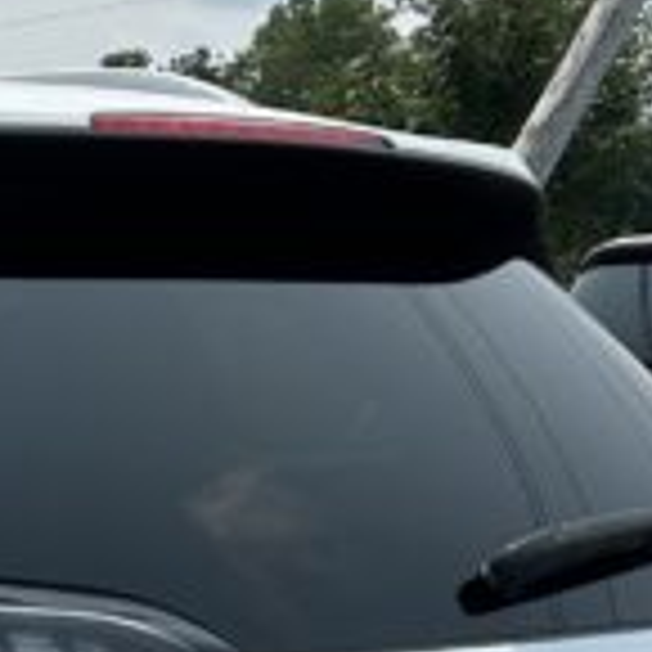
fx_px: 3452
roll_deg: -0.8
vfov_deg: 10.6
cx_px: -337
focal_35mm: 162
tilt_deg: -11.6
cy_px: 724
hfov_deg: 10.4
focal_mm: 5.7
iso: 50
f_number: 1.5
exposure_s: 1/7463
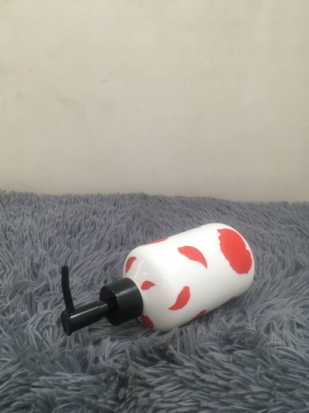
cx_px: 154
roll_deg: -1.3
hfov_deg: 48.2
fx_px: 345
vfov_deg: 61.7
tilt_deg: -21.4
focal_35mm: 29
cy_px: 206
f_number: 2.2
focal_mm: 4.15
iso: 100
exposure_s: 1/33
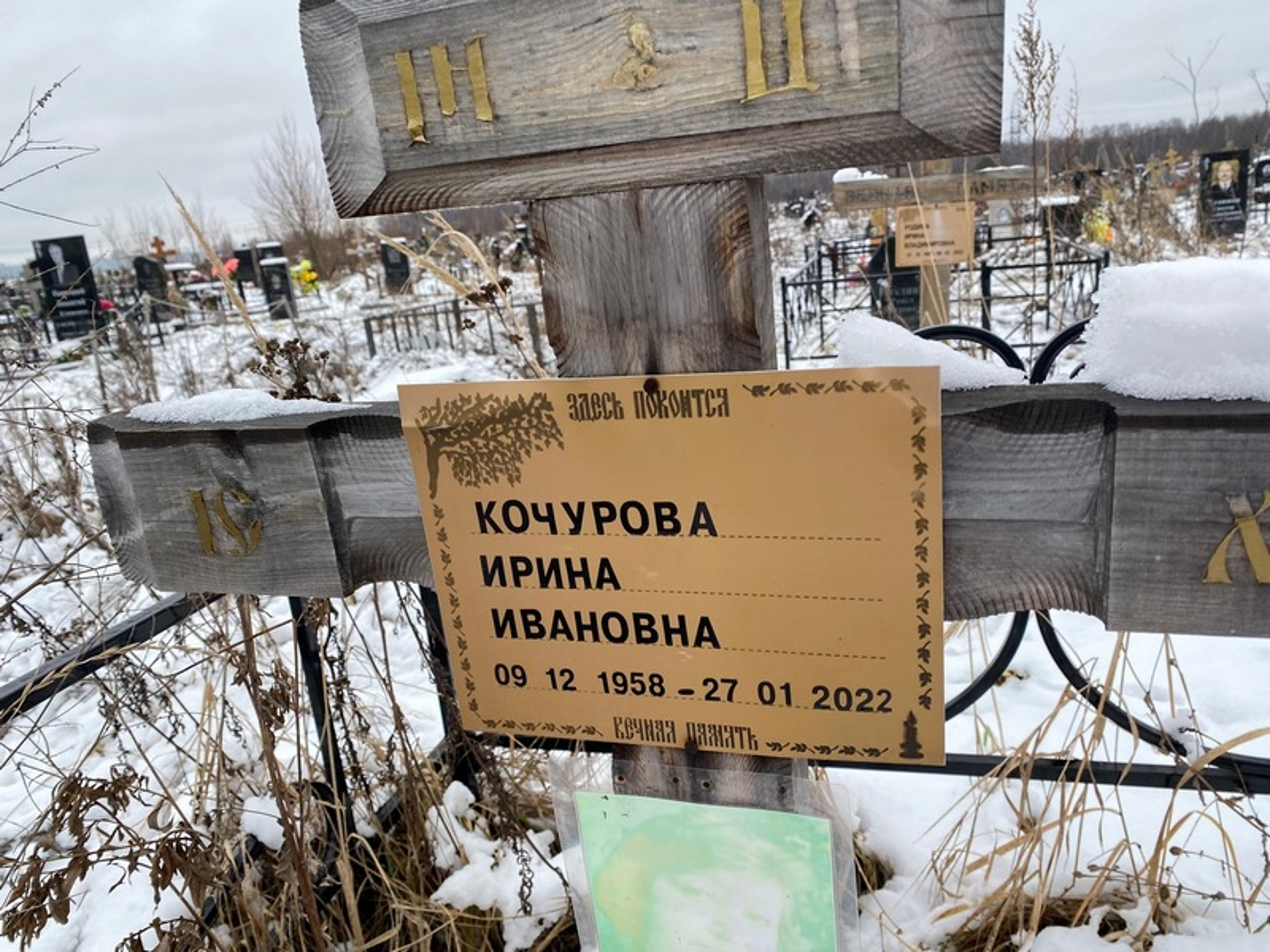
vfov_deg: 53.1
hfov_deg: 67.3
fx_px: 954
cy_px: 476
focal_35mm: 26
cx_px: 635
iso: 32
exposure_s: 1/224
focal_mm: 4.25
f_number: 1.8
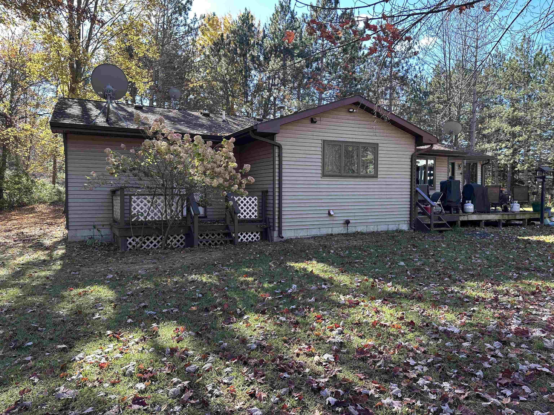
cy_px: 208
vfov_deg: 56.8
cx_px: 277
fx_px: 384
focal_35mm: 24
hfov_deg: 71.6
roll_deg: -0.1
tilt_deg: -1.3
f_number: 1.78
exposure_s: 1/398
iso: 80
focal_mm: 6.86
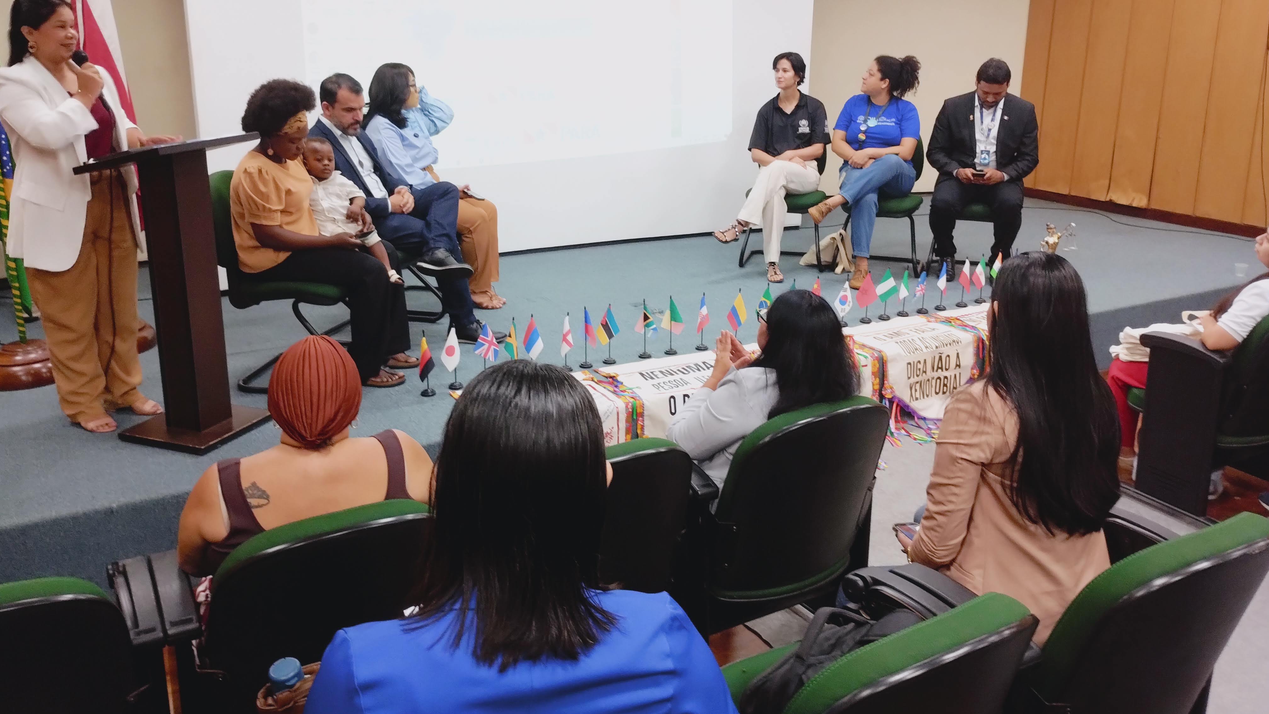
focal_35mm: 31
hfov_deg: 62.6
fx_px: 1043
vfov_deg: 37.6
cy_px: 288
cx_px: 633
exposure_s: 1/24
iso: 775
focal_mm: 4.27
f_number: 1.8
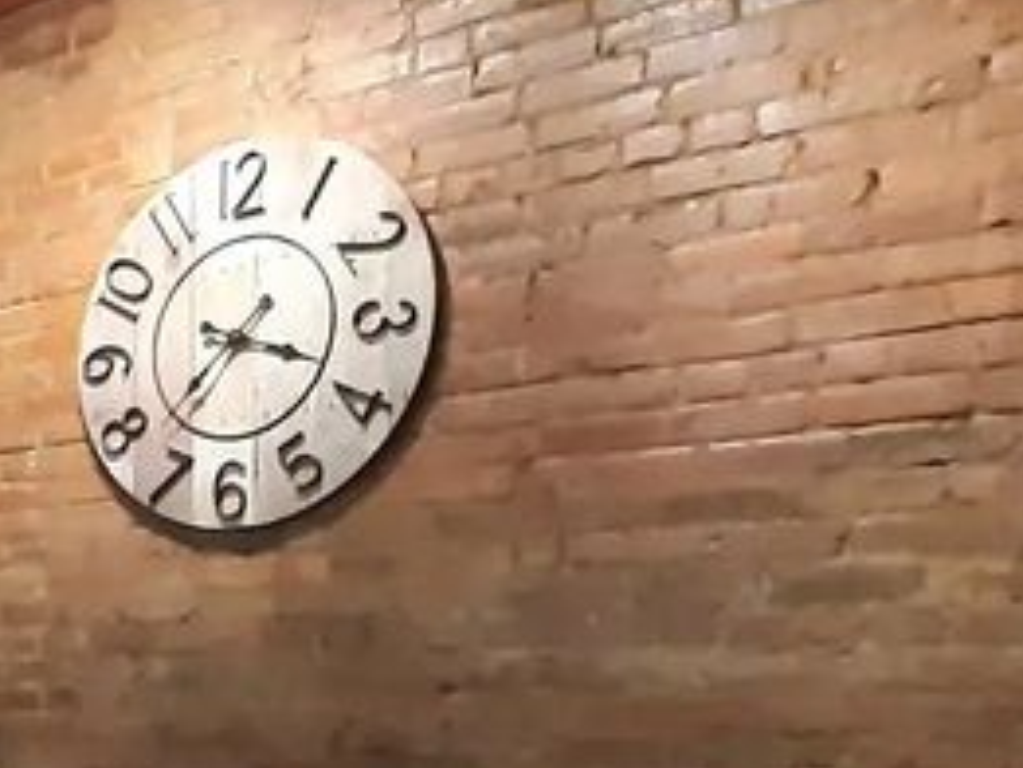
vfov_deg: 26.5
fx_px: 1508
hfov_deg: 28.7
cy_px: 823
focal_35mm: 51
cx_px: -388
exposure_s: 1/24
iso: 500
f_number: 2.2
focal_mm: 1.42
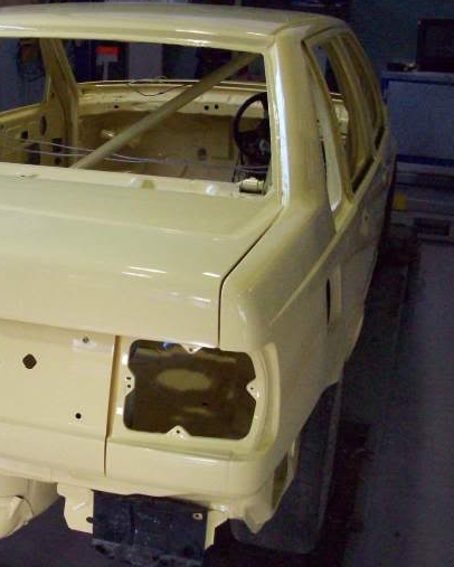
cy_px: 267
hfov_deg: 25.8
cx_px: 41
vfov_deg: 33.0
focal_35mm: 57
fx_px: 957
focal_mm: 6.2
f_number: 2.8
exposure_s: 1/128
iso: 327
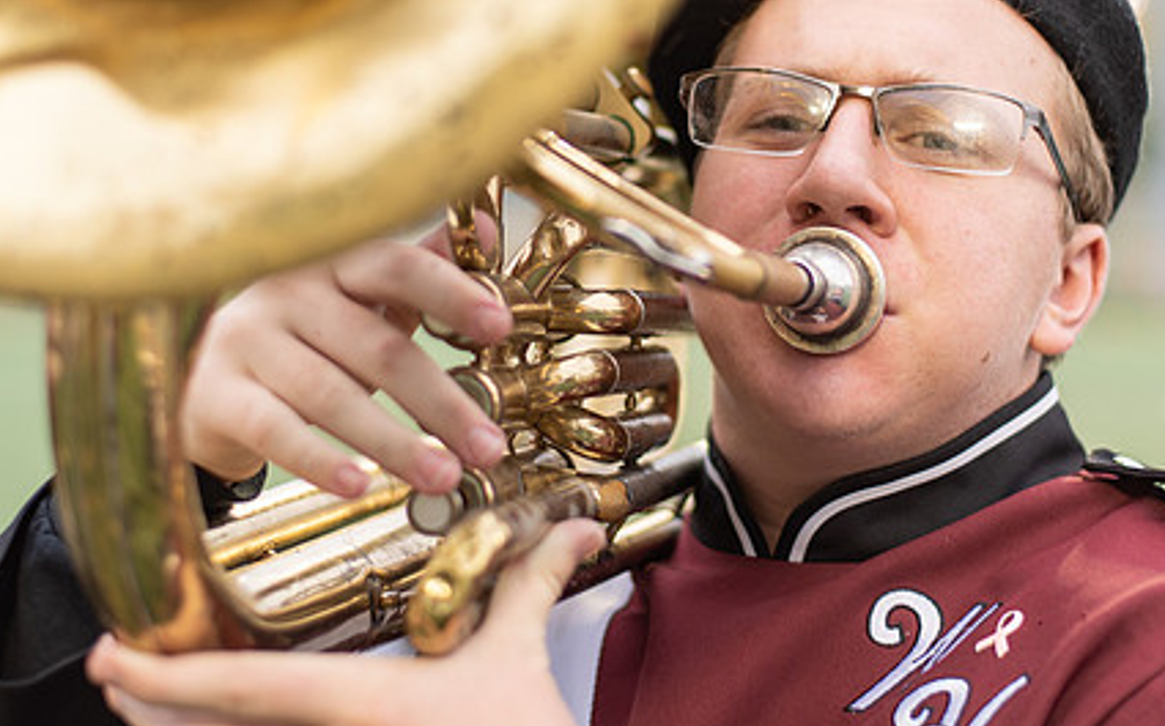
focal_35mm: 81
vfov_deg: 16.0
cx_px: 654
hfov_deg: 25.5
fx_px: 2570
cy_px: 200
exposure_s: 1/160
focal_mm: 50
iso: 100
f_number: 1.8
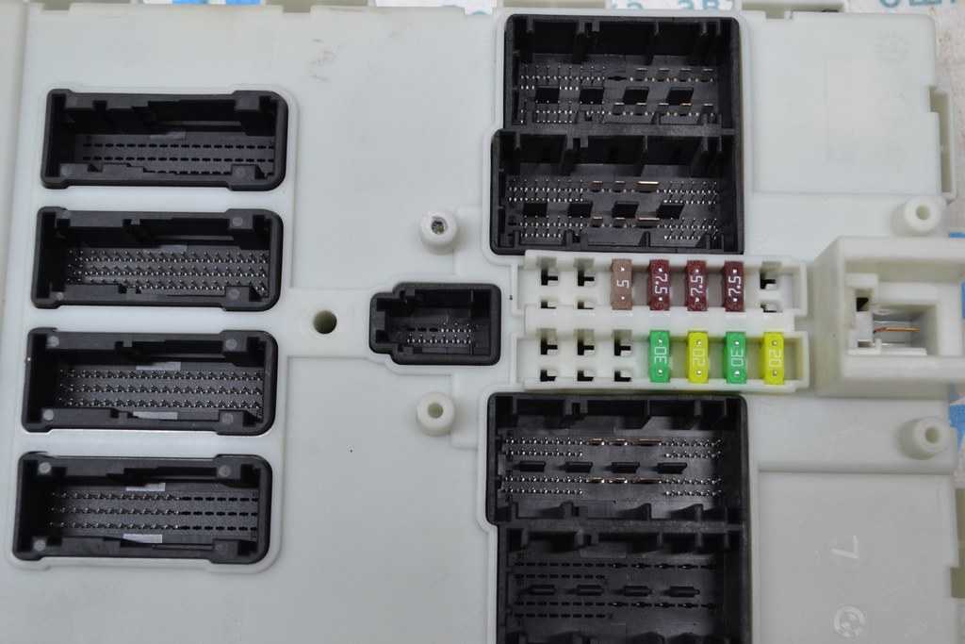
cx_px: 482
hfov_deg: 37.8
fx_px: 1407
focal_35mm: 52
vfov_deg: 25.8
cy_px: 322
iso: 400
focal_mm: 35
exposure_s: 1/60
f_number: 5
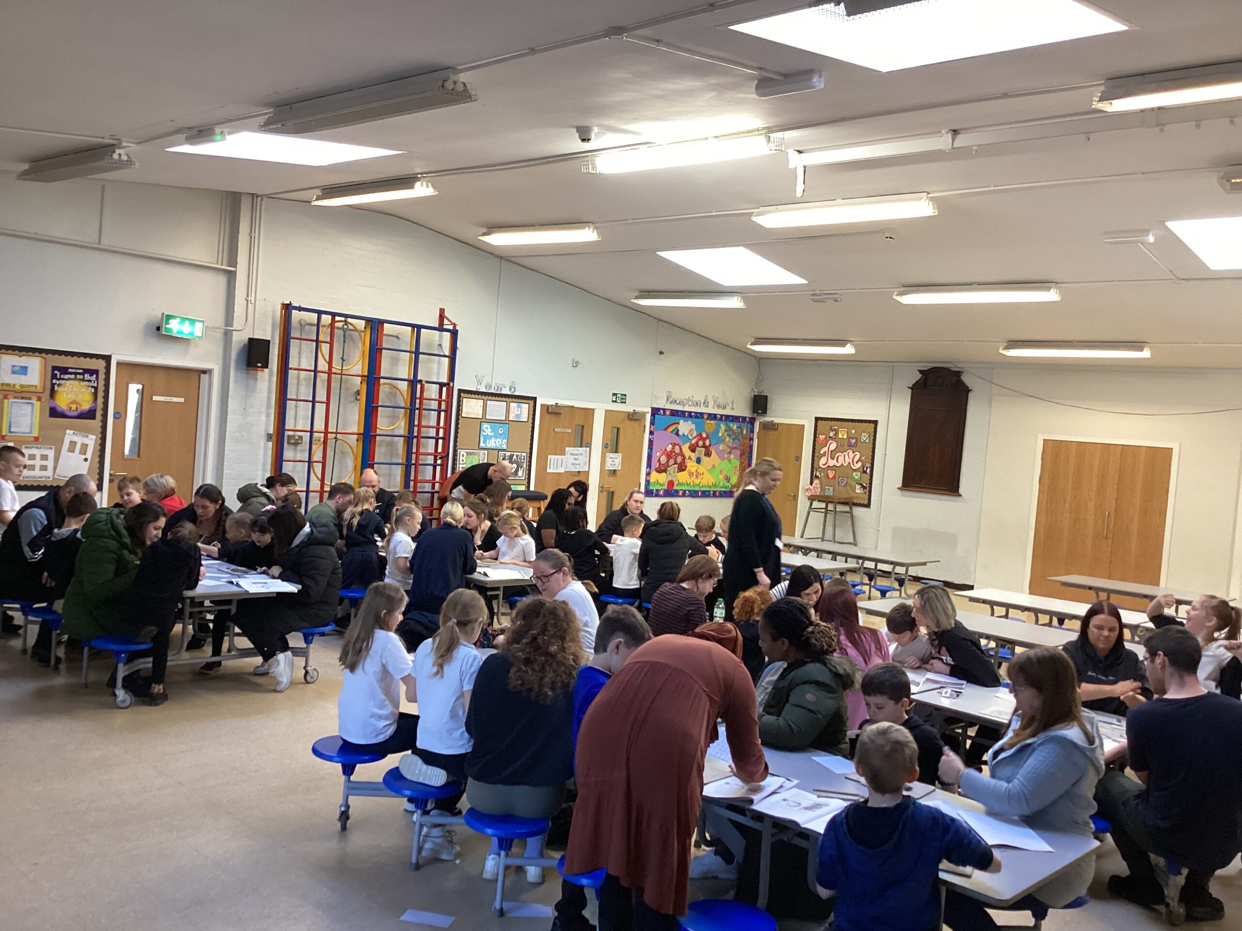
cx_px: 621
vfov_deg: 45.4
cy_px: 466
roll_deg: -4.4
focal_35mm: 31
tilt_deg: -3.1
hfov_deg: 58.4
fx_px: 1112
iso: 160
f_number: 2.4
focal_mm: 3.3
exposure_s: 1/50
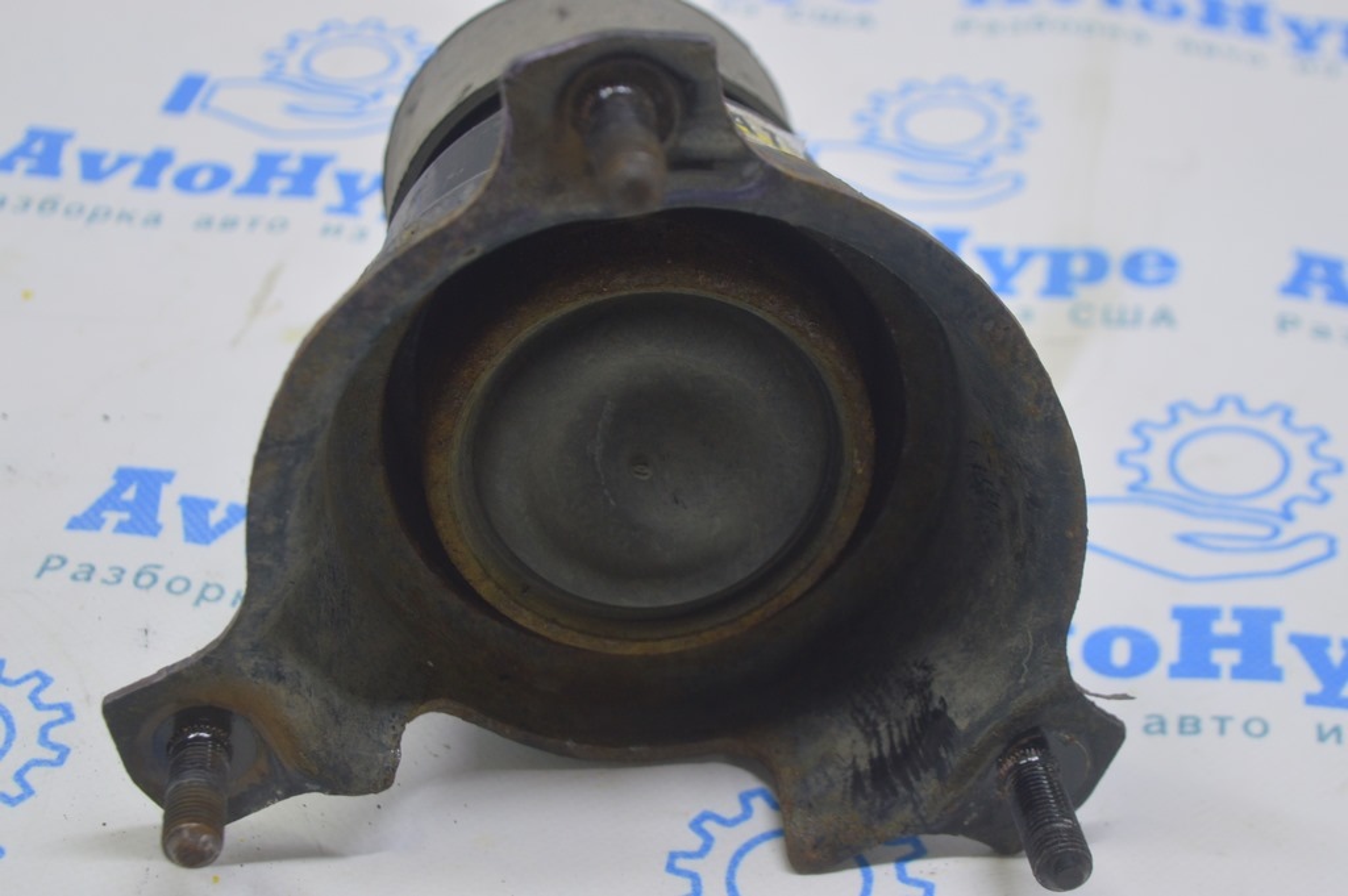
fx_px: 2582
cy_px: 448
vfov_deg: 19.7
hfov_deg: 29.3
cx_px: 674
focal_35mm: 69
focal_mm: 46
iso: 400
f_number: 5.6
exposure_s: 1/20
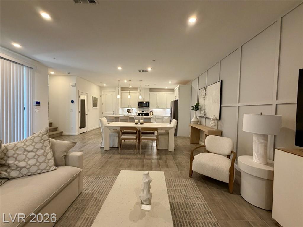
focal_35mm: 14
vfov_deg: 85.7
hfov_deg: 102.1
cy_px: 114
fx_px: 123
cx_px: 152
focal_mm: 2.22
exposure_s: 1/60
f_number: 2.2
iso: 200
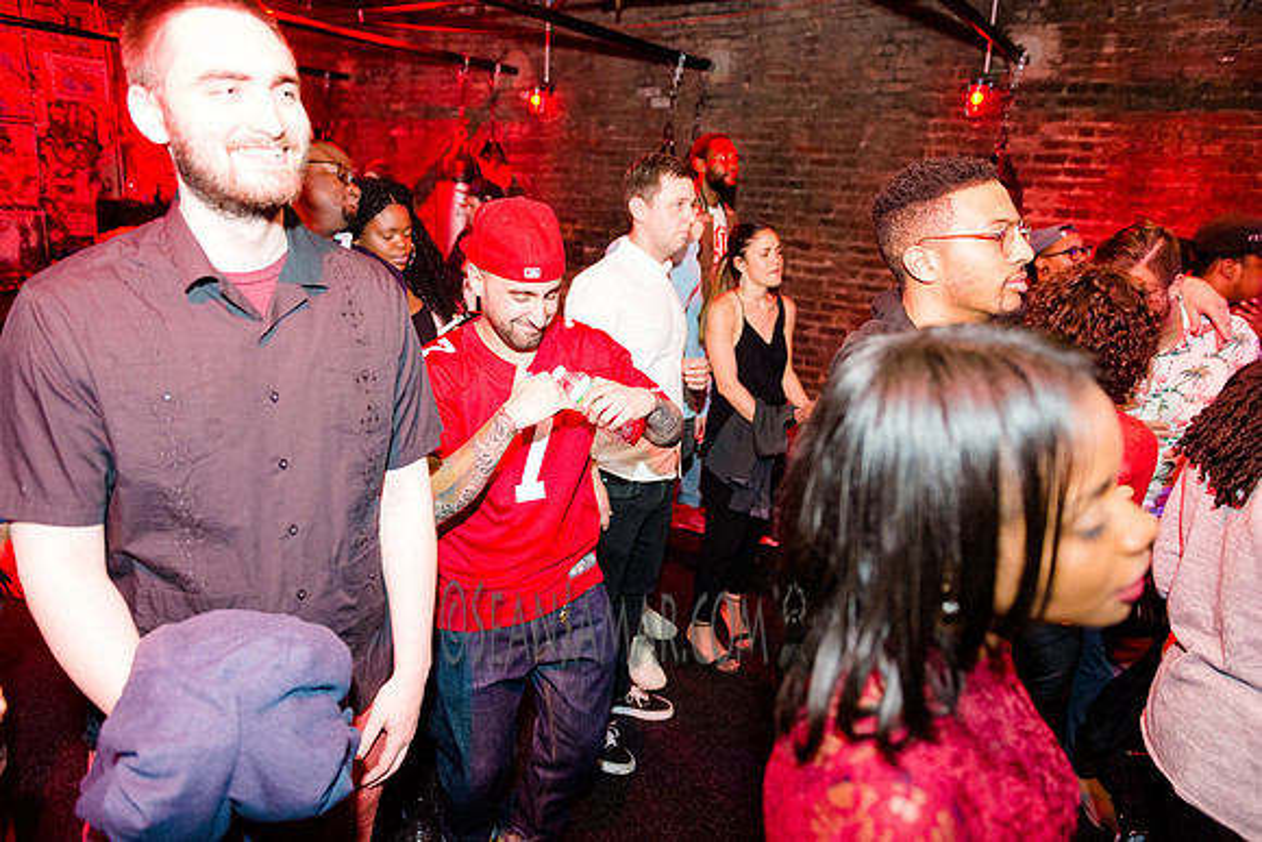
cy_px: 421
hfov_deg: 73.7
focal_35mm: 24
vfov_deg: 53.2
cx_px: 631
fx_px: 841
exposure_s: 1/250
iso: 5000
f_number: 2.8
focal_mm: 24
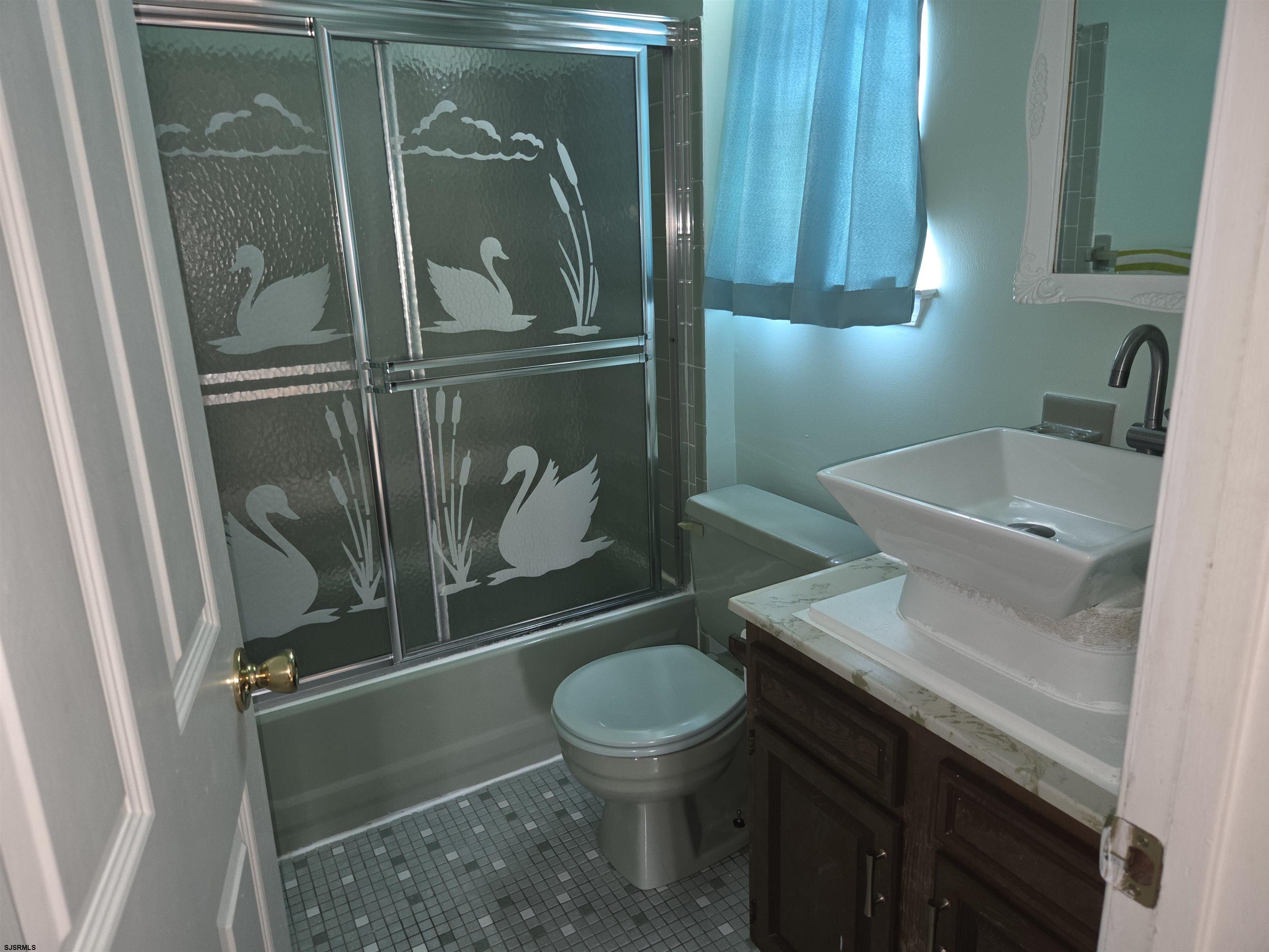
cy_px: 476
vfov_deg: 58.9
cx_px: 634
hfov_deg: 73.9
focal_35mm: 23
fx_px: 843
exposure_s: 1/15
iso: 250
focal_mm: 5.4
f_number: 1.8
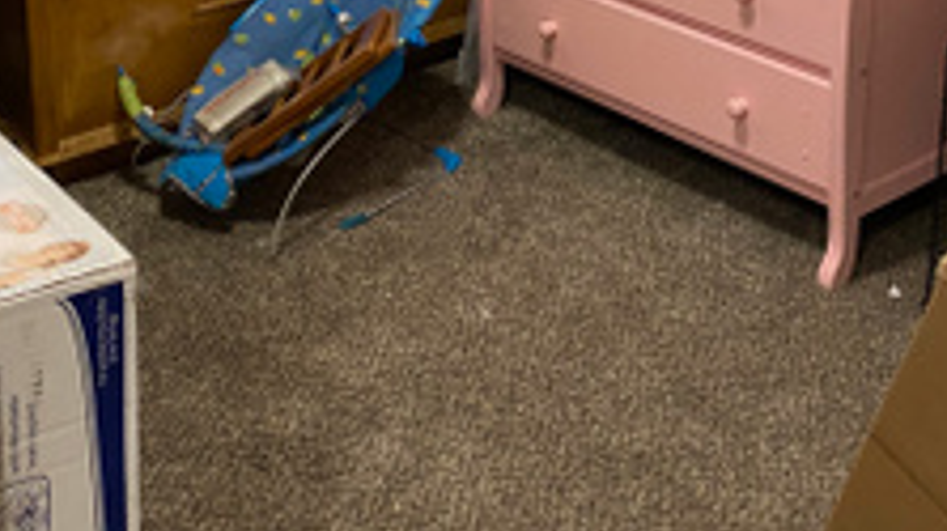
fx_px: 1530
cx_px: 510
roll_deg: +2.2
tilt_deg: -12.6
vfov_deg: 18.2
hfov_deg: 34.4
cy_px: -174
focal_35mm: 61
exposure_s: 1/60
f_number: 1.8
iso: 250
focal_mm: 4.25
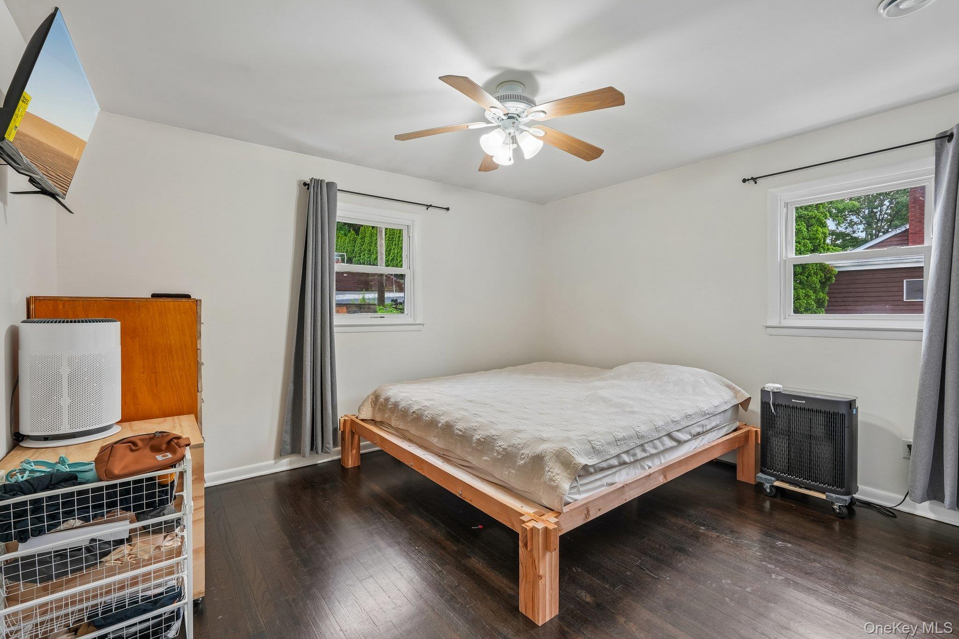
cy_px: 320
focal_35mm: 16
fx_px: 426
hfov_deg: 96.7
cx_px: 480
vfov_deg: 73.7
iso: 400
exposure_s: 1/15
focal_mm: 16
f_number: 9
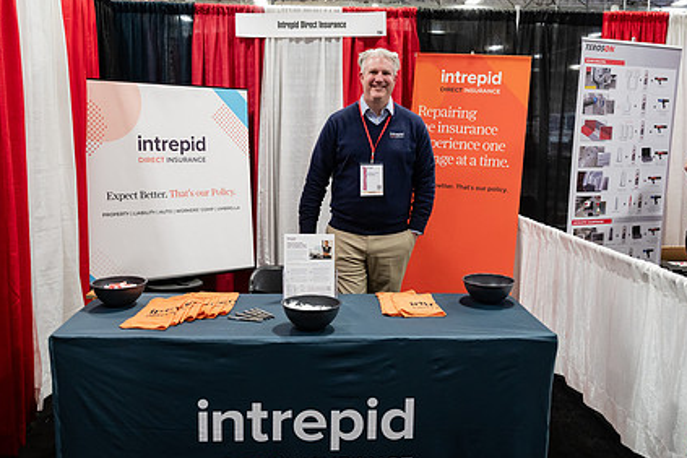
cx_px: 325
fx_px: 649
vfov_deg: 38.8
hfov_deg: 55.8
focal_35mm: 34
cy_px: 207
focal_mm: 24
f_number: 3.2
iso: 3200
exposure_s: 1/200
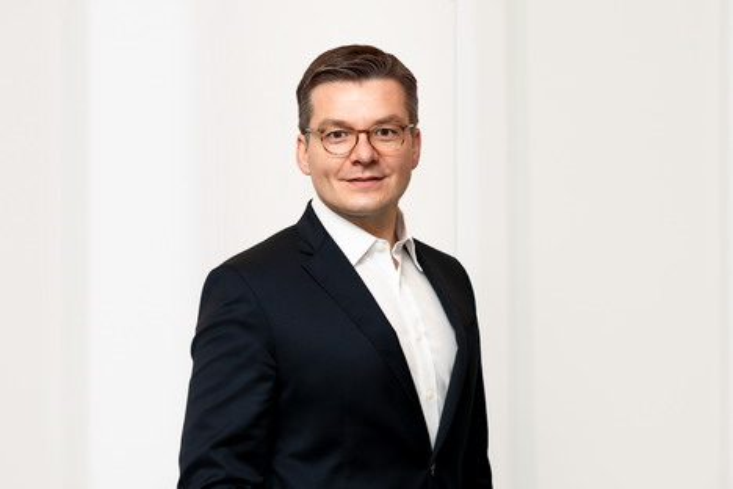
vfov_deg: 16.1
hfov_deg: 23.9
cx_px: 366
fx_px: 1731
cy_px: 244
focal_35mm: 85
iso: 400
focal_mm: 85
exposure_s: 1/200
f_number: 4
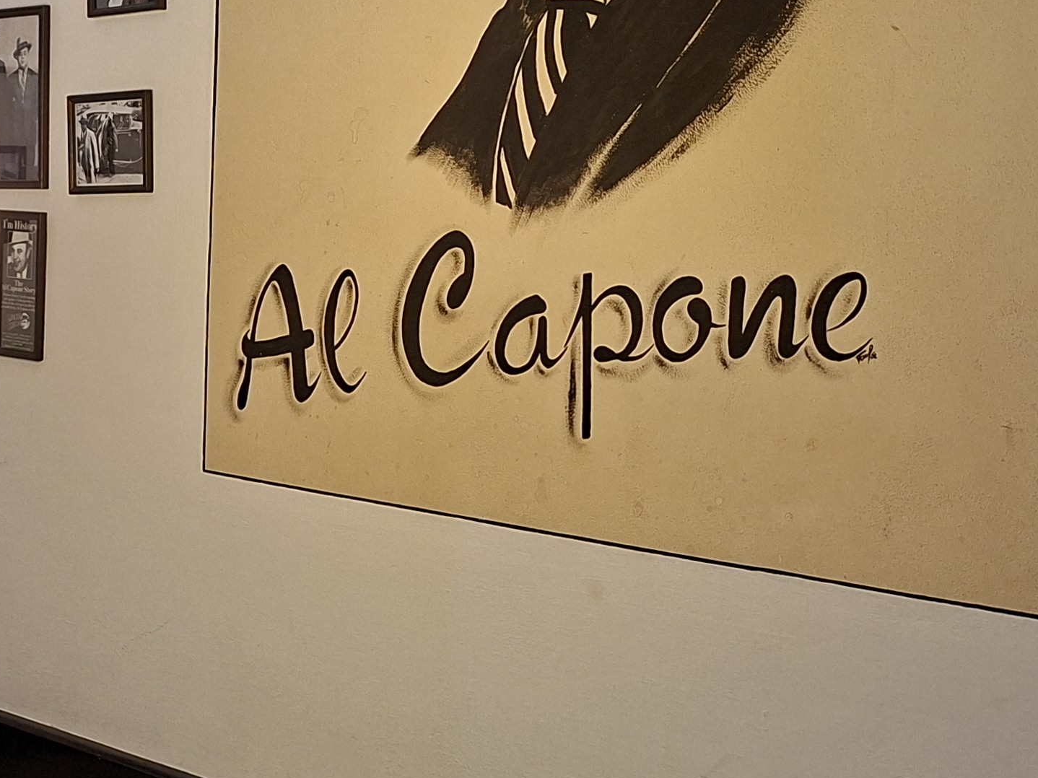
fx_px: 1919
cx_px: 151
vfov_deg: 22.9
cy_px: 305
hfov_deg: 29.3
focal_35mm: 64
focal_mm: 5.54
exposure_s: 1/50
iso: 320
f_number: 1.8
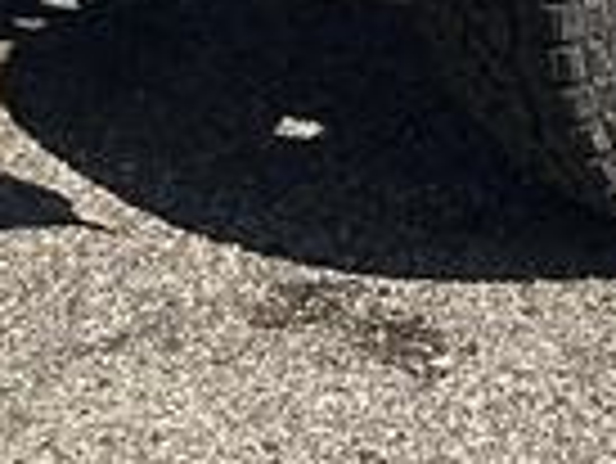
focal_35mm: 159
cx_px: 859
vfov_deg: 8.4
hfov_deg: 12.0
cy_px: -710
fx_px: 2832
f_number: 1.8
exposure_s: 1/4405
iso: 25
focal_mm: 3
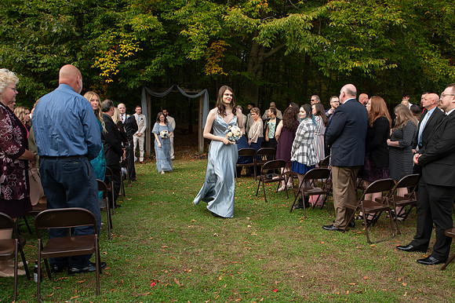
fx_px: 350
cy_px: 146
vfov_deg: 46.8
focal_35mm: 28
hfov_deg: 66.1
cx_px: 236
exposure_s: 1/200
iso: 400
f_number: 6.3
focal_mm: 24
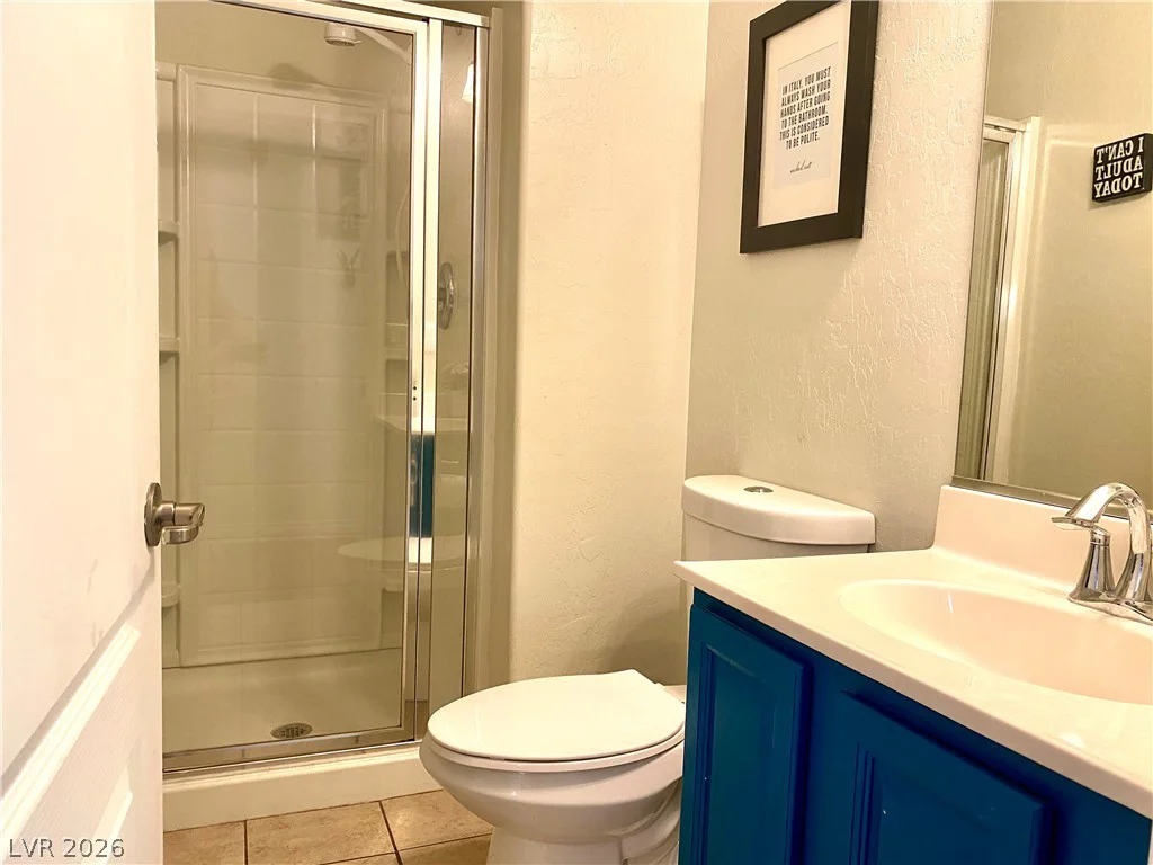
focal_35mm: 26
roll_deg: -1.1
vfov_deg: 53.1
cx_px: 576
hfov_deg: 67.3
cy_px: 432
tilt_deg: -6.4
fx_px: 866
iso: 200
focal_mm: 4.25
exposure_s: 1/60
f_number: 1.8
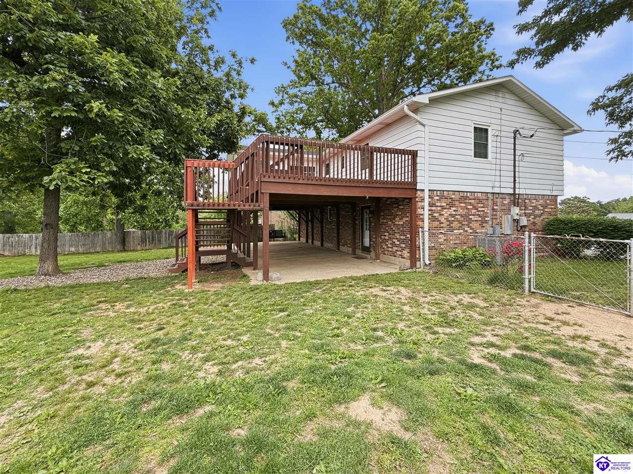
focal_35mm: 14
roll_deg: +1.0
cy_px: 237
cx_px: 316
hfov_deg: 102.1
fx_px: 256
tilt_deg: -3.9
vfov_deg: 85.6
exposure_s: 1/498
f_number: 2.2
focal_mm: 2.2
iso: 64
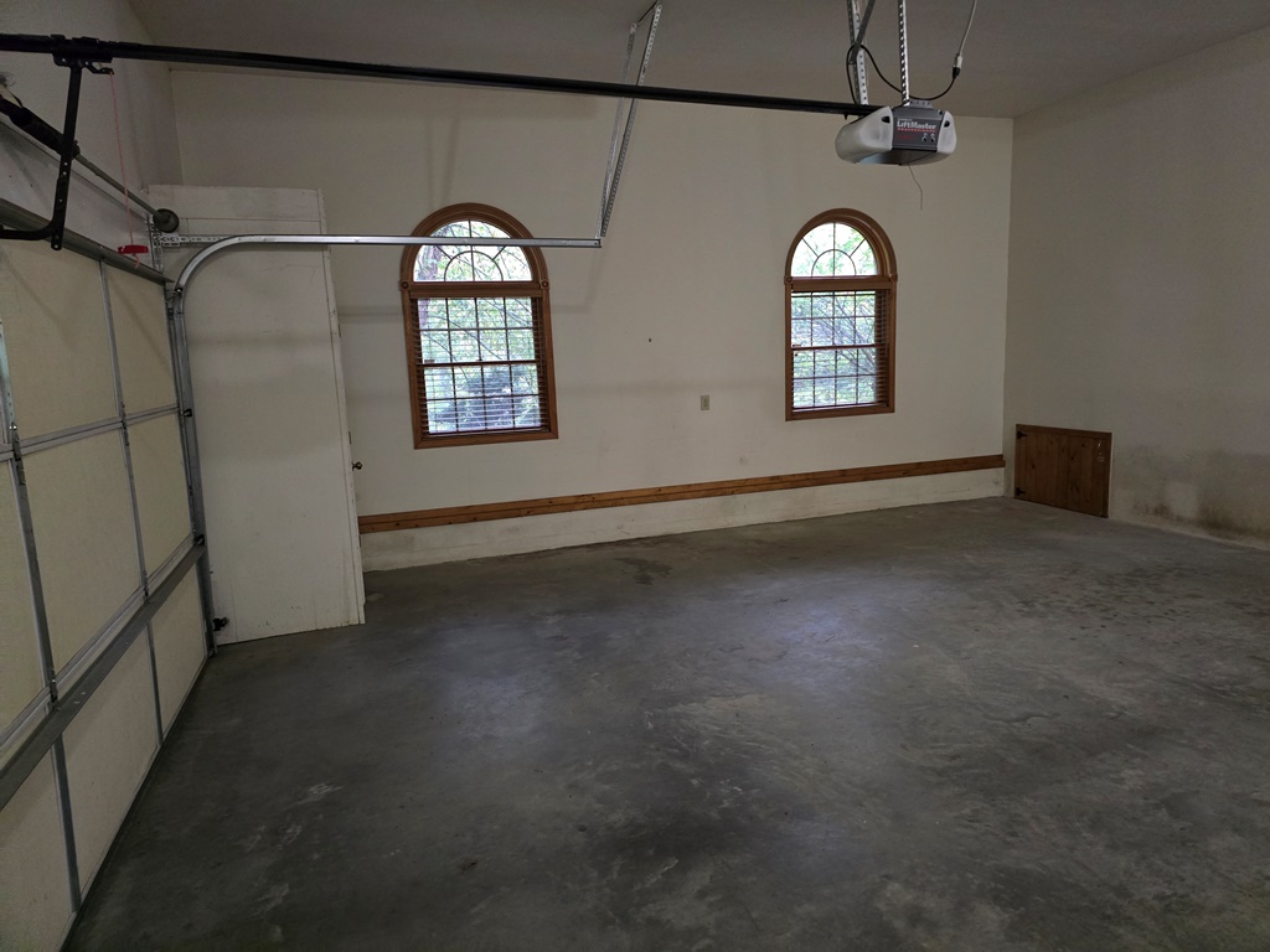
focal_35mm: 23
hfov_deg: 73.9
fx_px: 844
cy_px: 476
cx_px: 635
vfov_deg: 58.9
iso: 1250
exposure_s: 1/40
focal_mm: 6.3
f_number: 1.7
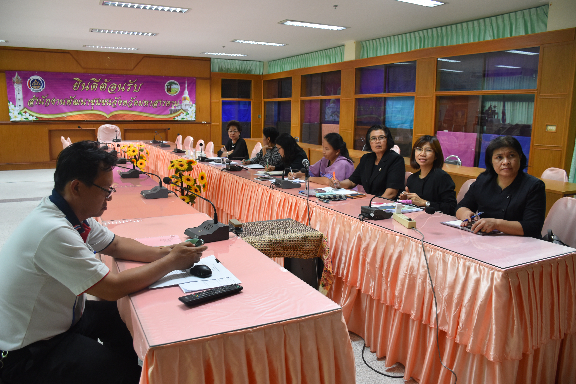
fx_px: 432
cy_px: 192
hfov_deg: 67.4
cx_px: 288
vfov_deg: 47.9
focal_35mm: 27
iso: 800
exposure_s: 1/60
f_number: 4
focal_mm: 18
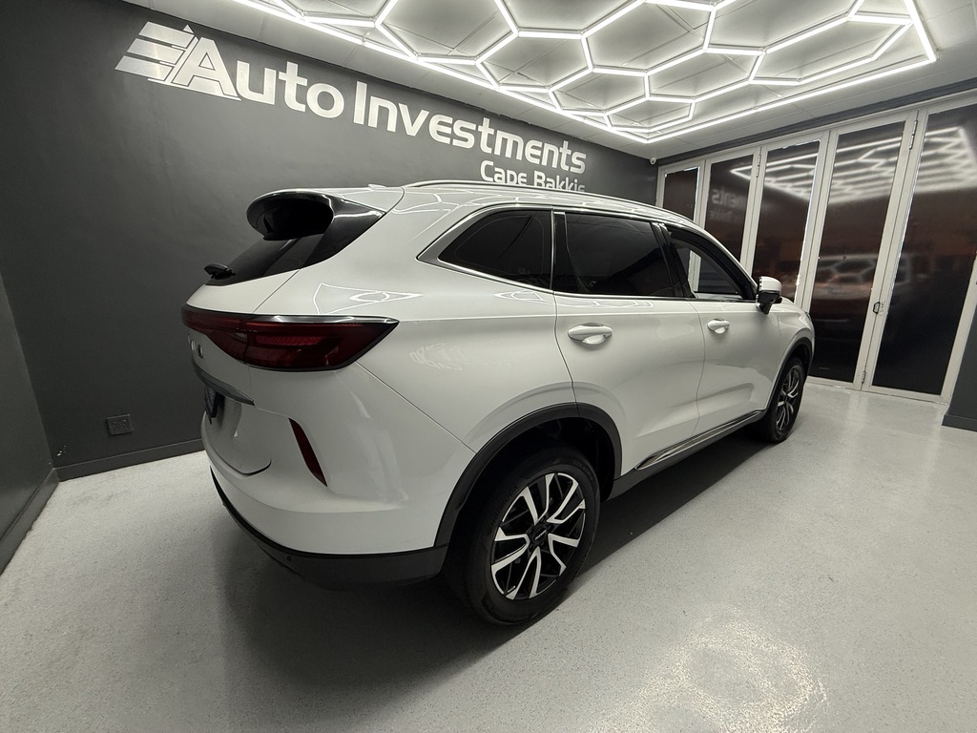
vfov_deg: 85.7
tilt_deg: -11.0
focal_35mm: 14
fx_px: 395
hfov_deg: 102.1
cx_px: 488
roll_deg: +1.5
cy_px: 366
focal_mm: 2.22
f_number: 2.2
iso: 160
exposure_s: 1/99
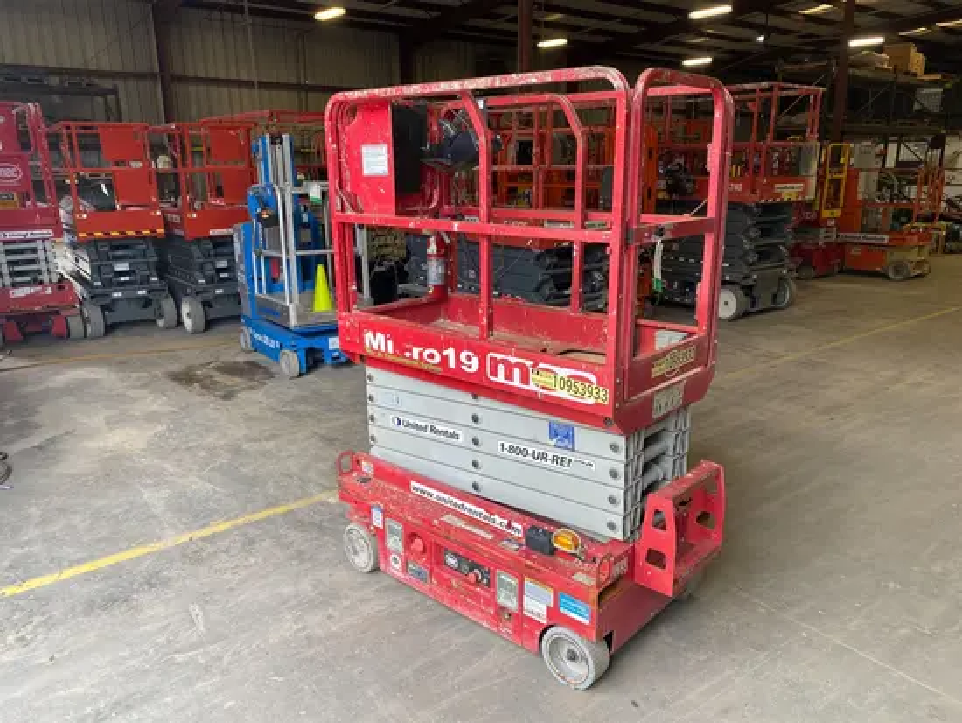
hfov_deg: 67.3
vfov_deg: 53.1
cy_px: 362
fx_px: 723
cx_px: 481
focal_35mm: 26
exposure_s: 1/120
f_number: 1.8
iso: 64
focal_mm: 4.25
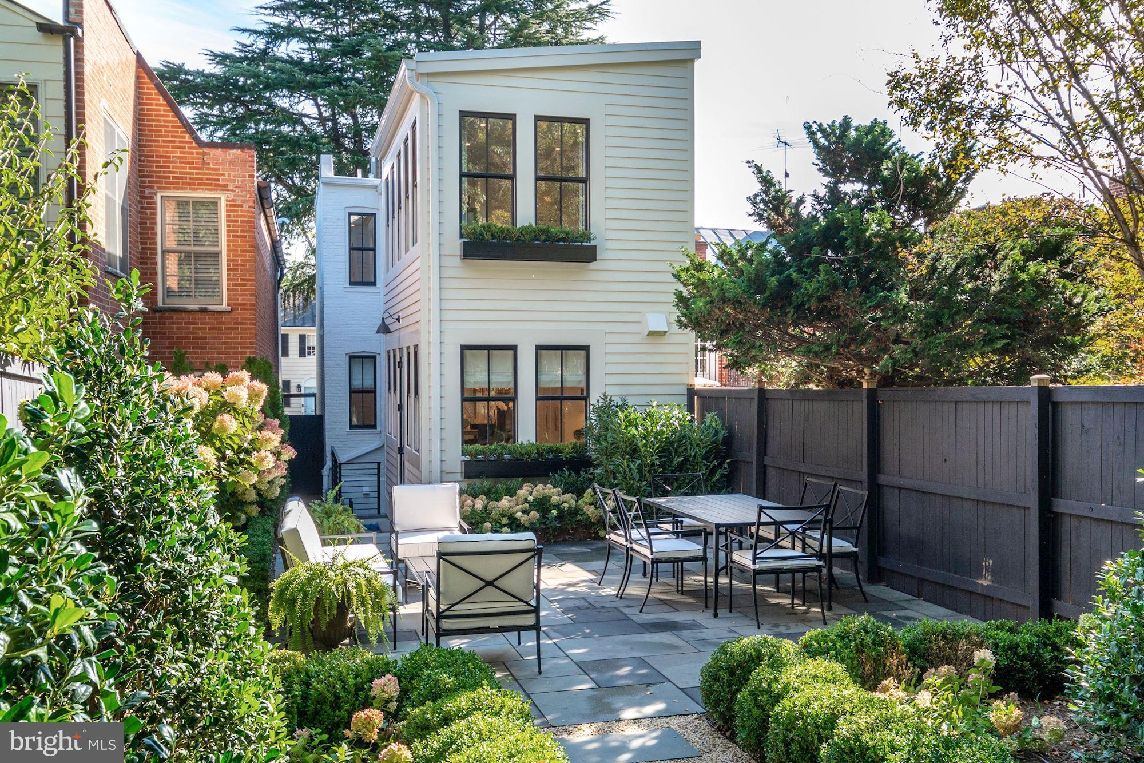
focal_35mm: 31
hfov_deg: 60.3
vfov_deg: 42.3
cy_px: 382
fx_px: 985
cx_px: 572
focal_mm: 21
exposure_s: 1/200
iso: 250
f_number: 8
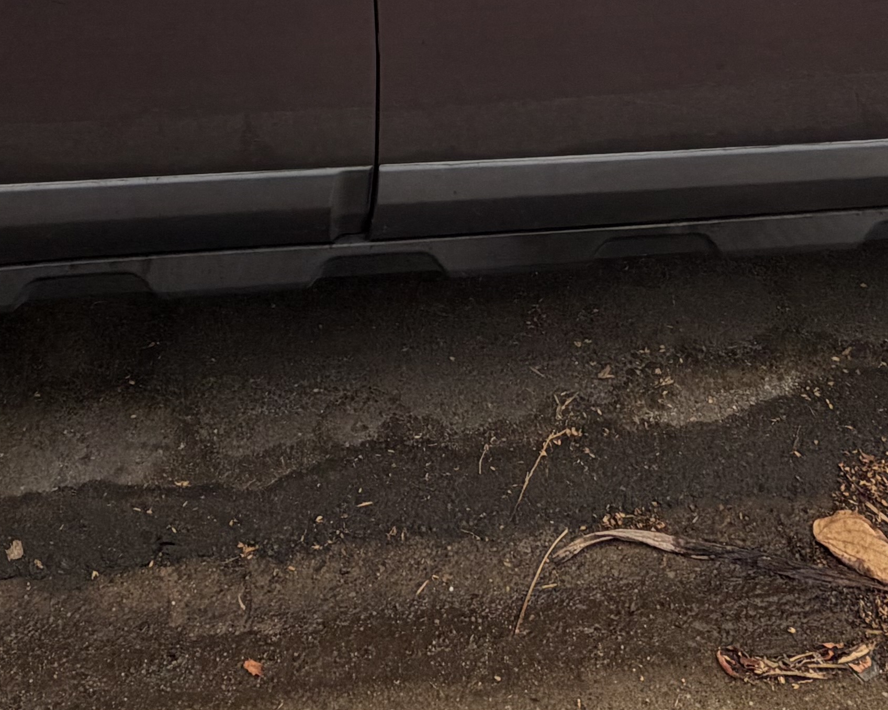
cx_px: 374
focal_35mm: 46
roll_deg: +1.1
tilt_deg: -13.5
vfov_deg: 25.7
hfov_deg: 40.2
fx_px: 1209
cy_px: -314
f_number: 2.2
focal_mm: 2.22
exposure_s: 1/134
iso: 40
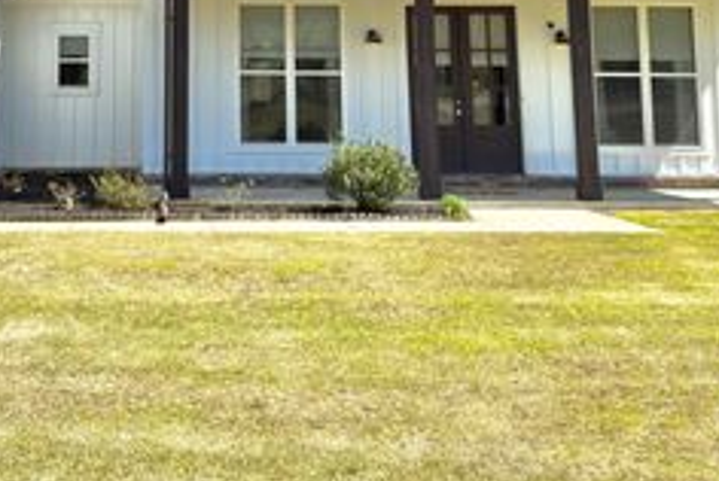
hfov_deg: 35.2
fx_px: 1100
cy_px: -62
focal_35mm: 55
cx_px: 158
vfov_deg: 23.1
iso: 80
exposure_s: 1/4386
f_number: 1.78
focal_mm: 6.76
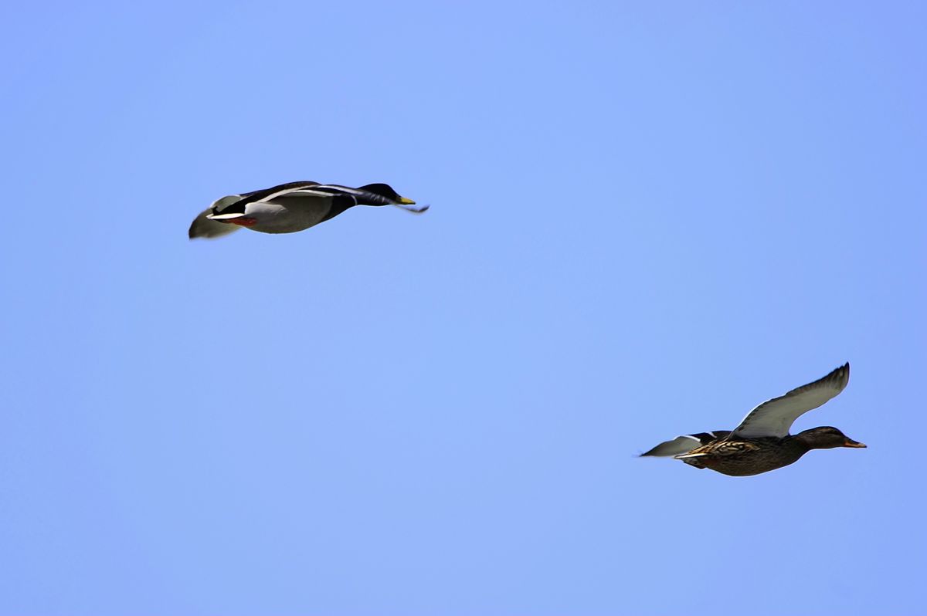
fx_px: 15437
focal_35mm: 600
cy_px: 308
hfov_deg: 3.4
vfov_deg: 2.3
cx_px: 464
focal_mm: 600
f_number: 8
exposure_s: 1/800
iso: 200
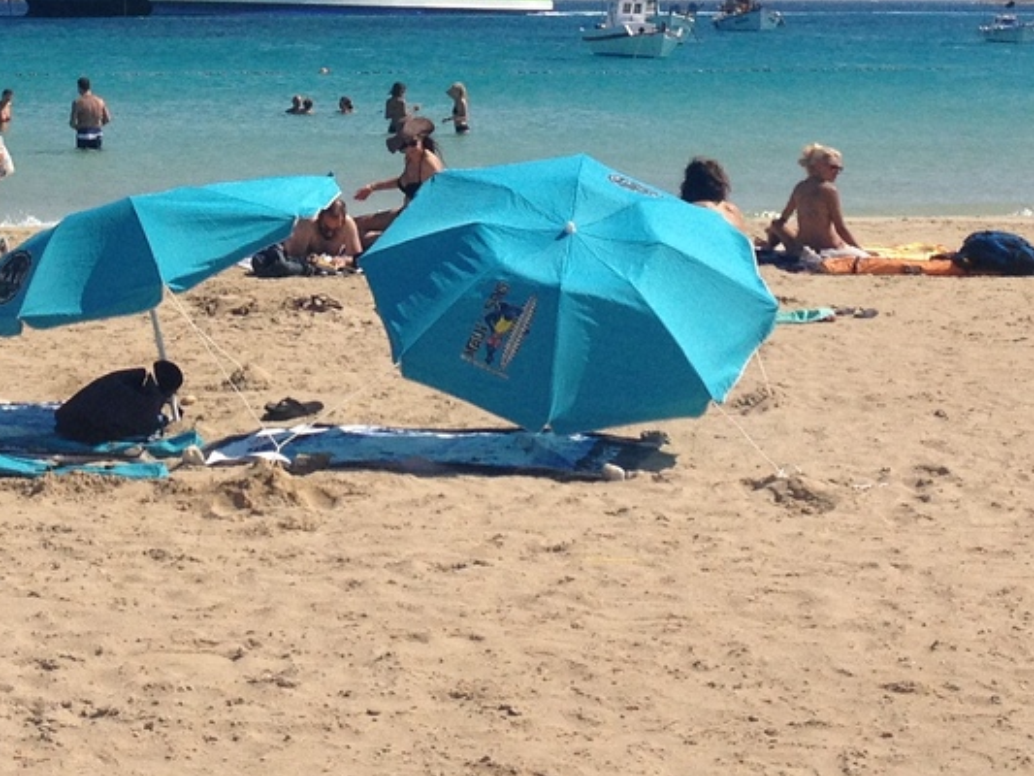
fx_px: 3137
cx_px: 382
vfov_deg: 13.8
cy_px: -56
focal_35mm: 105
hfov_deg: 18.7
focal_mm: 4.28
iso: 50
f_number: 2.4
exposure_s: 1/3247
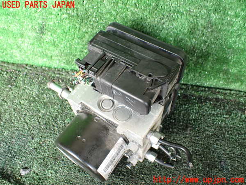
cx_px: 123
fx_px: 213
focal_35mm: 30
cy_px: 92
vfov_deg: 46.8
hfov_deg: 60.0
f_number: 2.3
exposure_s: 1/125
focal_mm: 5.4
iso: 640
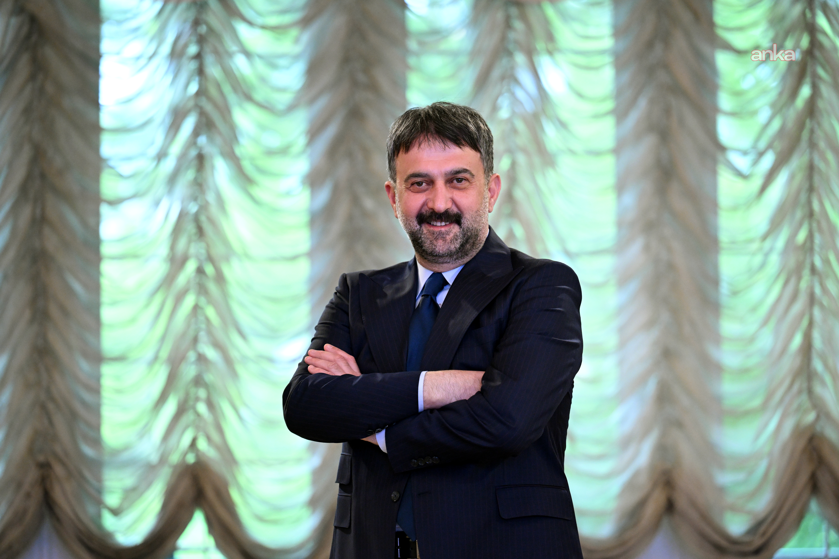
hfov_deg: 15.8
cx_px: 420
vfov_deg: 10.5
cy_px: 280
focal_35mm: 130
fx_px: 3029
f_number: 2.8
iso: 4000
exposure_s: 1/160
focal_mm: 130
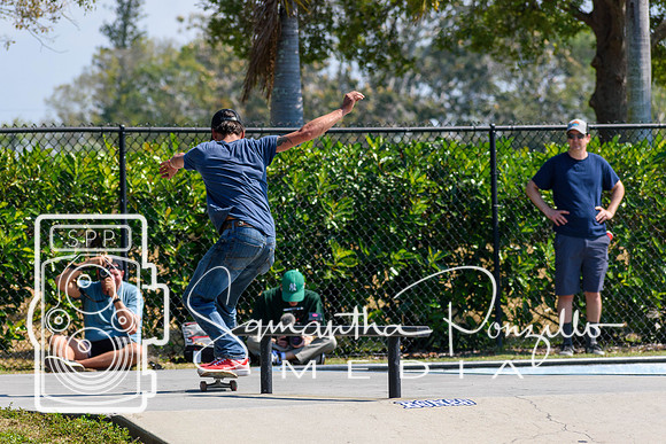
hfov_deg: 8.6
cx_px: 333
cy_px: 222
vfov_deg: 5.7
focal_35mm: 240
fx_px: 4441
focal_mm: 160
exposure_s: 1/2000
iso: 360
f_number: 5.6
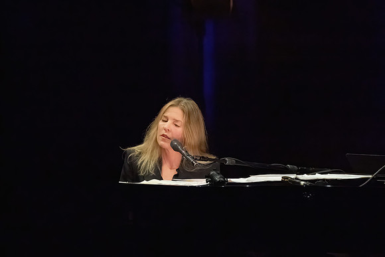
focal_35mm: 454
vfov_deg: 3.0
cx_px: 244
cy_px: 155
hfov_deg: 4.5
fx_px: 4859
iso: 25600
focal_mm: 358
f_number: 8
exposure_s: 1/320
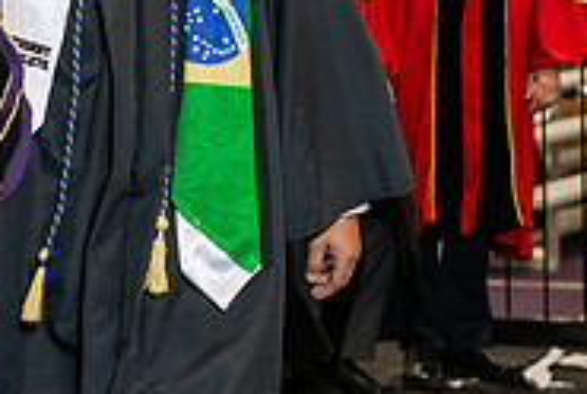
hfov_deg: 10.4
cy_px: -151
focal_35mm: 194
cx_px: -121
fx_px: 3168
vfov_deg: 7.0
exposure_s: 1/200
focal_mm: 62
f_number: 5
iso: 2500
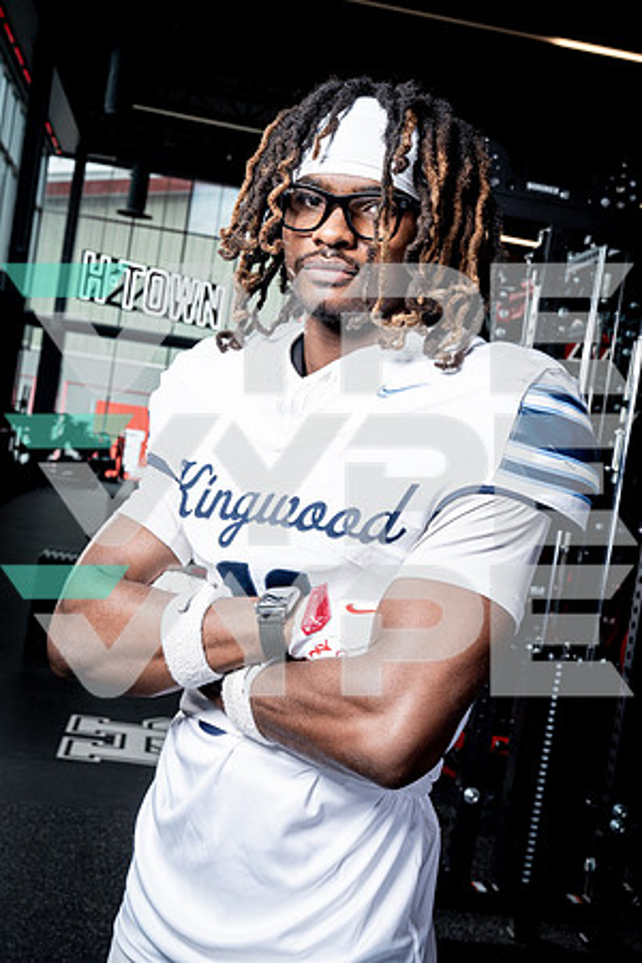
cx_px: 321
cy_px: 482
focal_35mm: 46
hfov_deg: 29.2
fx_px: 1230
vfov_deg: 42.7
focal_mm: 46
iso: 640
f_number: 9
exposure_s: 1/250
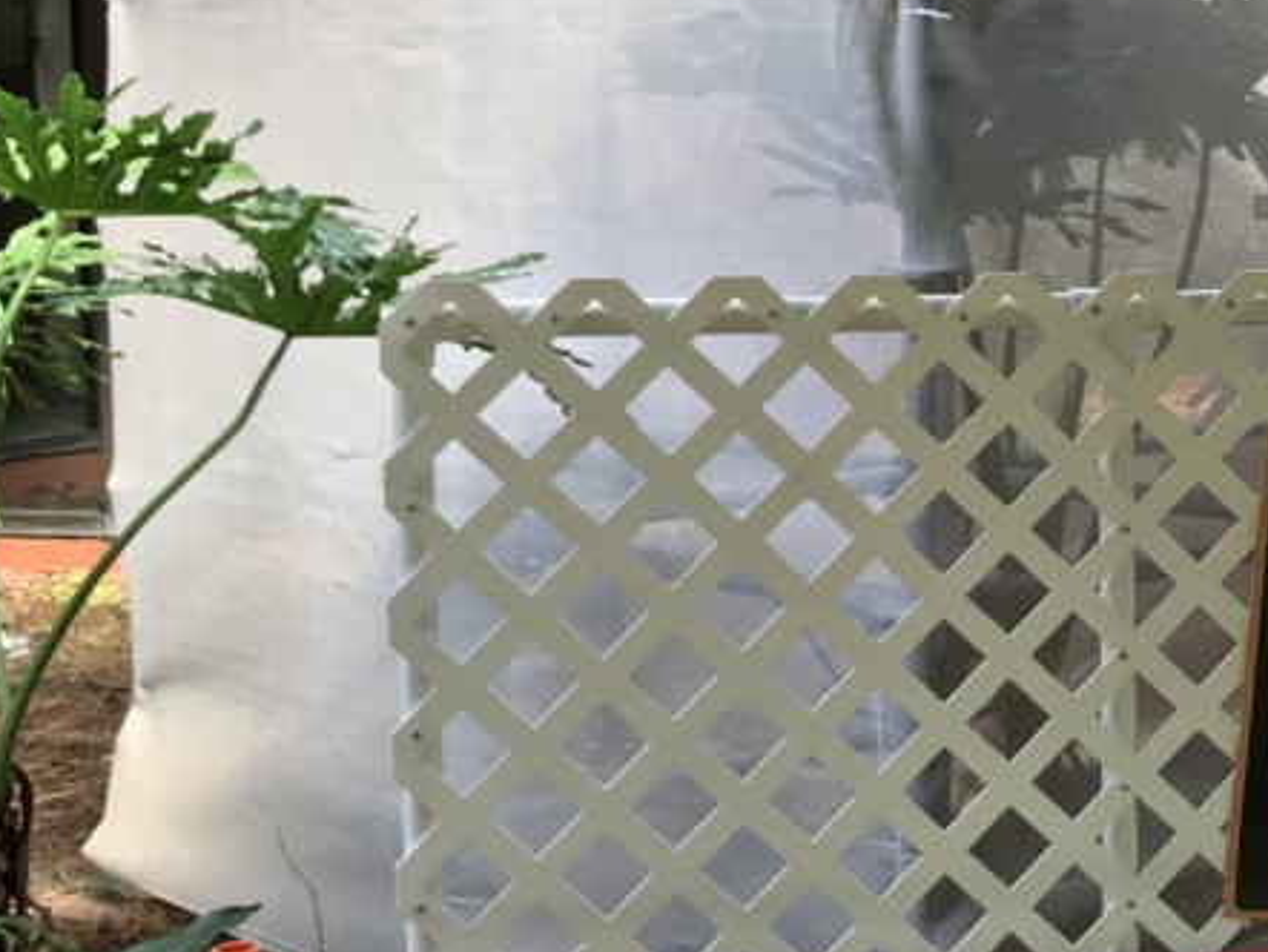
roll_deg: -0.6
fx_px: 2785
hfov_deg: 23.9
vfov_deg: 19.4
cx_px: 1429
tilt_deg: -4.9
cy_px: 396
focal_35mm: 76
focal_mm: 3.99
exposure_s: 1/40
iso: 25
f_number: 1.8
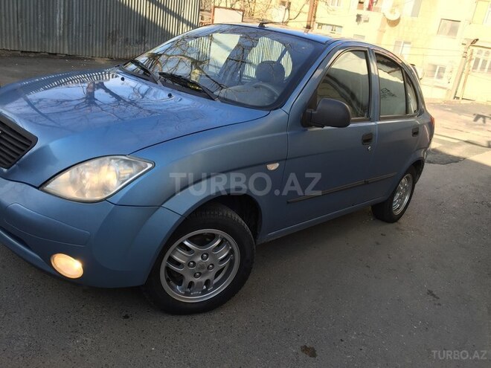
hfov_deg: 61.7
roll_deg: -8.2
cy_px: 184
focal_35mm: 29
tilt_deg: -23.2
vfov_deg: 48.2
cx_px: 246
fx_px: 411
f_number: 2.2
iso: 32
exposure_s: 1/412
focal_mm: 4.15
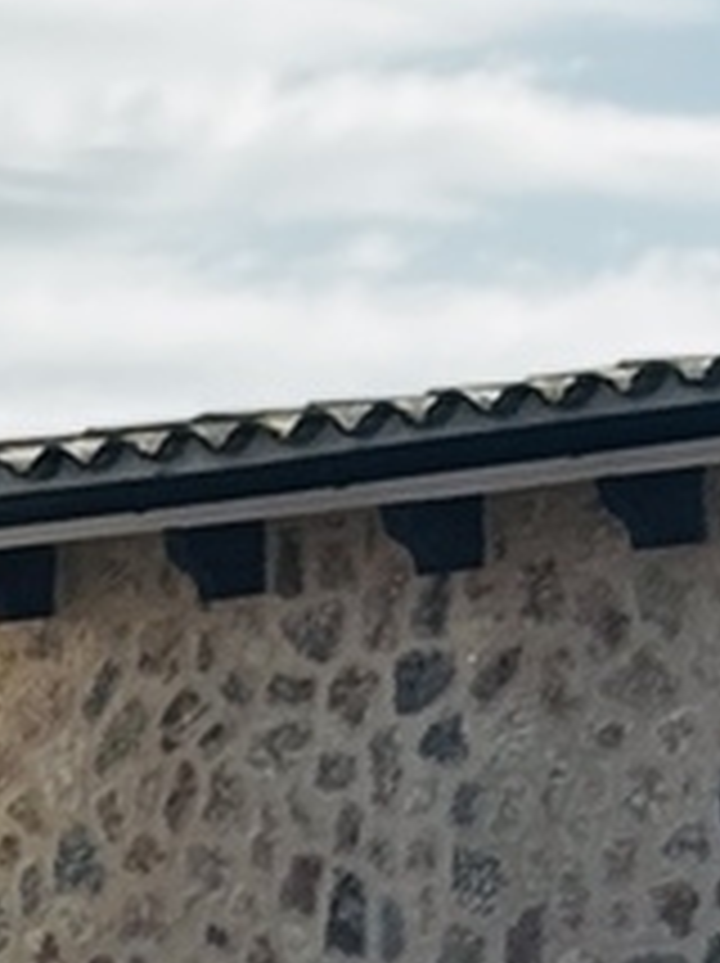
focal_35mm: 359
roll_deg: -1.5
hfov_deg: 4.1
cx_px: -306
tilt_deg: +0.0
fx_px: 9976
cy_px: 2358
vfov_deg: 5.3
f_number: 1.78
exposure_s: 1/4975
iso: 64
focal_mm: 6.76
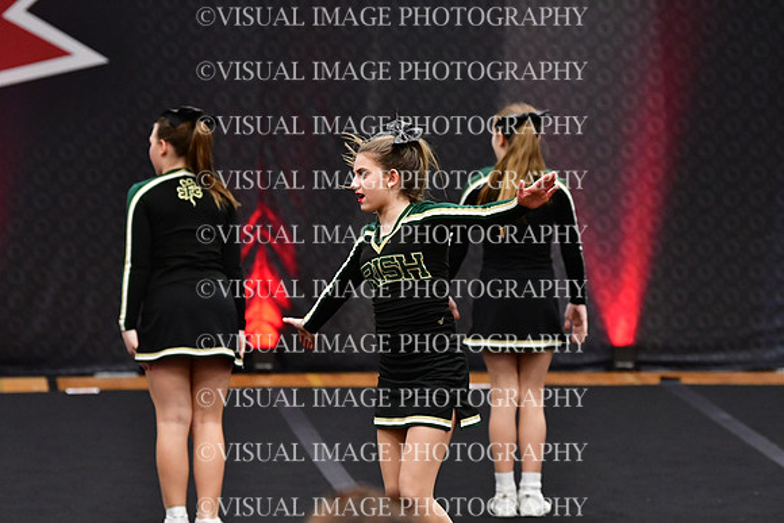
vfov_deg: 5.6
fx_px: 5380
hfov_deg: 8.3
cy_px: 262
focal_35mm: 247
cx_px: 392
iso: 5000
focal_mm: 165
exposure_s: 1/500
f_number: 3.5
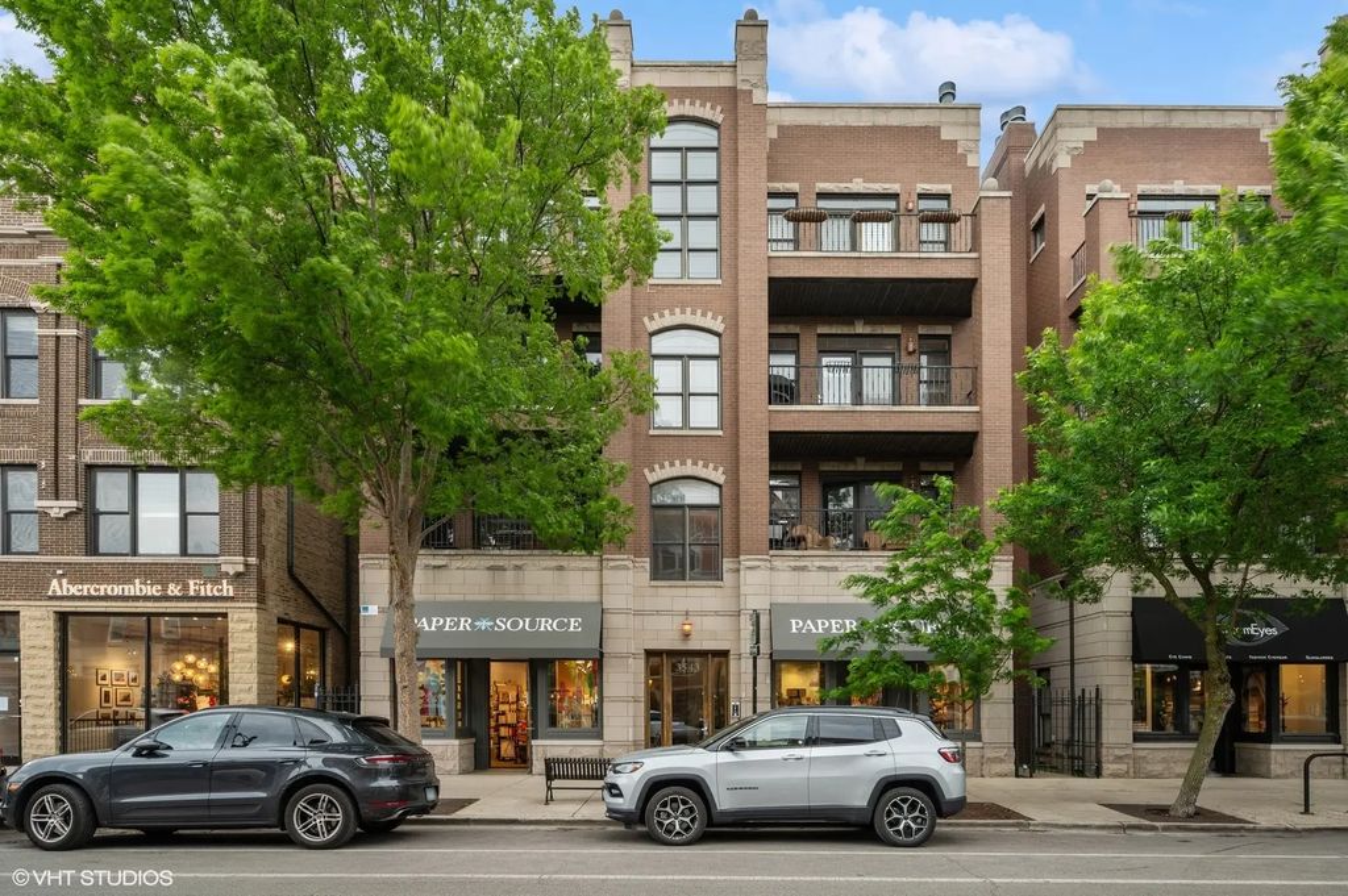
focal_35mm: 18
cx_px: 674
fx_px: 692
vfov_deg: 65.9
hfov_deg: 88.5
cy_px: 448
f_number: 13
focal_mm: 18.5
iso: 100
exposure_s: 1/5
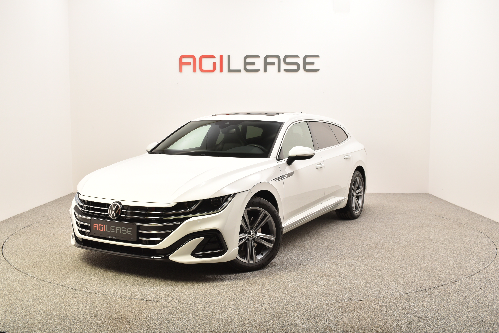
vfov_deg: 34.2
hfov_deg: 49.5
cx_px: 250
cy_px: 166
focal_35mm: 39
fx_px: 541
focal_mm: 26
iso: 100
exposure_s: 1/200
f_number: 8
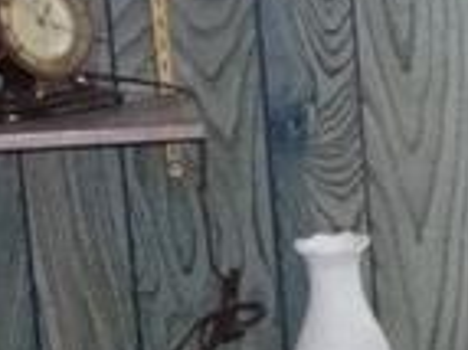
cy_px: 213
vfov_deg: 8.6
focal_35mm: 172
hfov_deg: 8.9
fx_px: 2323
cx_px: 1502
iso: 800
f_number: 3.5
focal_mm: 4.1
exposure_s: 1/30
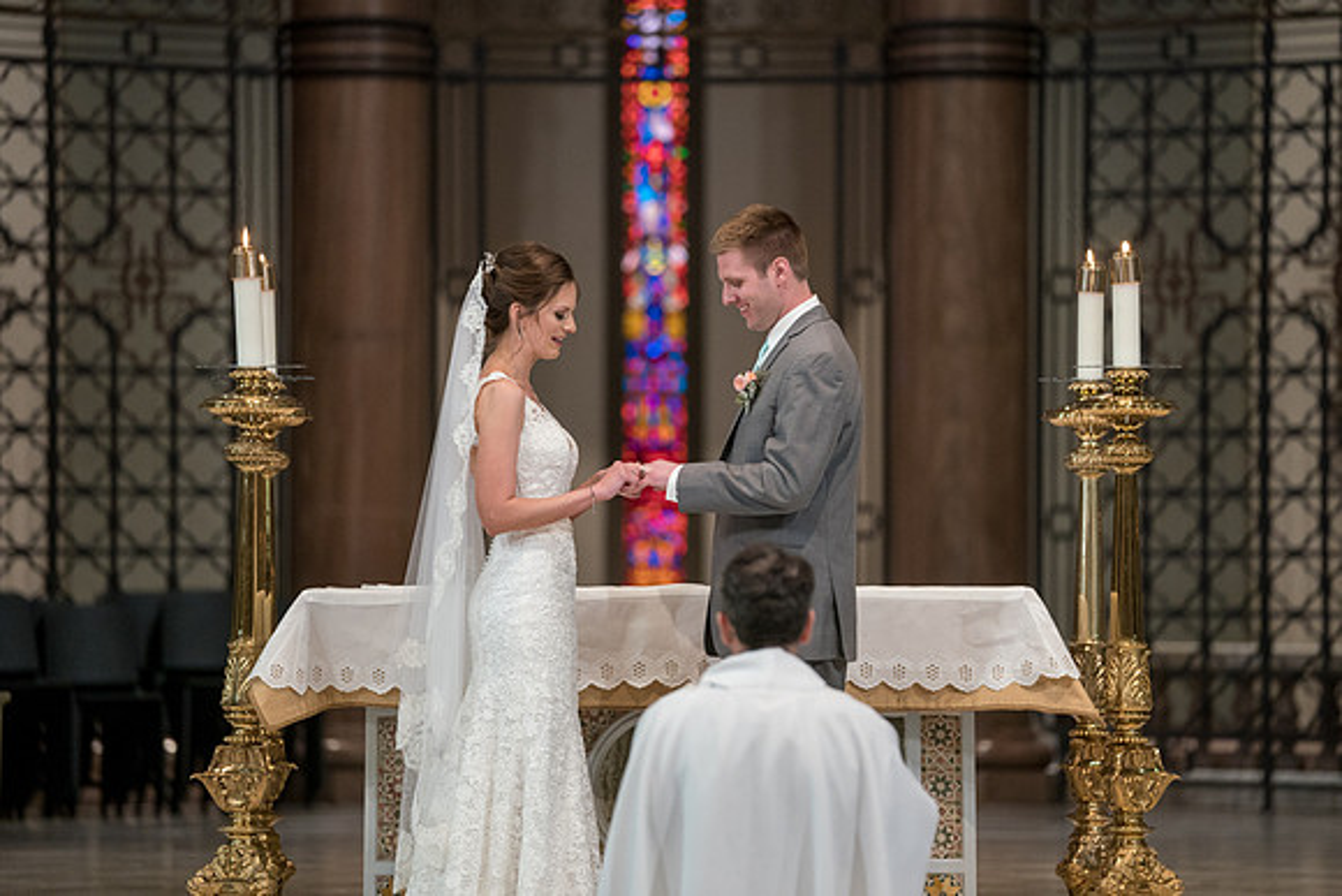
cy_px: 448
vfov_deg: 6.9
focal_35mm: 200
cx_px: 671
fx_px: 7457
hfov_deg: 10.3
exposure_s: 1/200
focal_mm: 200
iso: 2000
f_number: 2.8
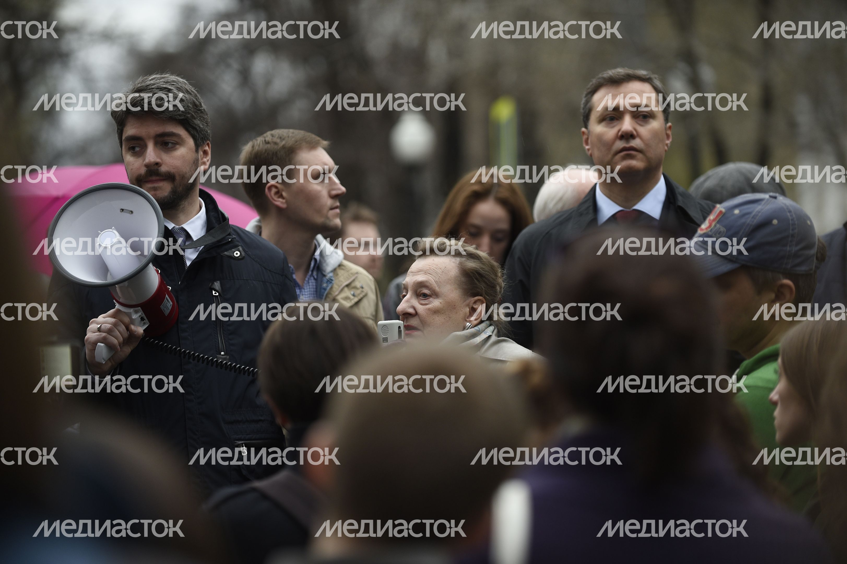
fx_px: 3057
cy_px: 282
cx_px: 424
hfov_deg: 15.8
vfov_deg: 10.5
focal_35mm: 130
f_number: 2.8
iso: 800
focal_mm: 130
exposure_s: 1/200
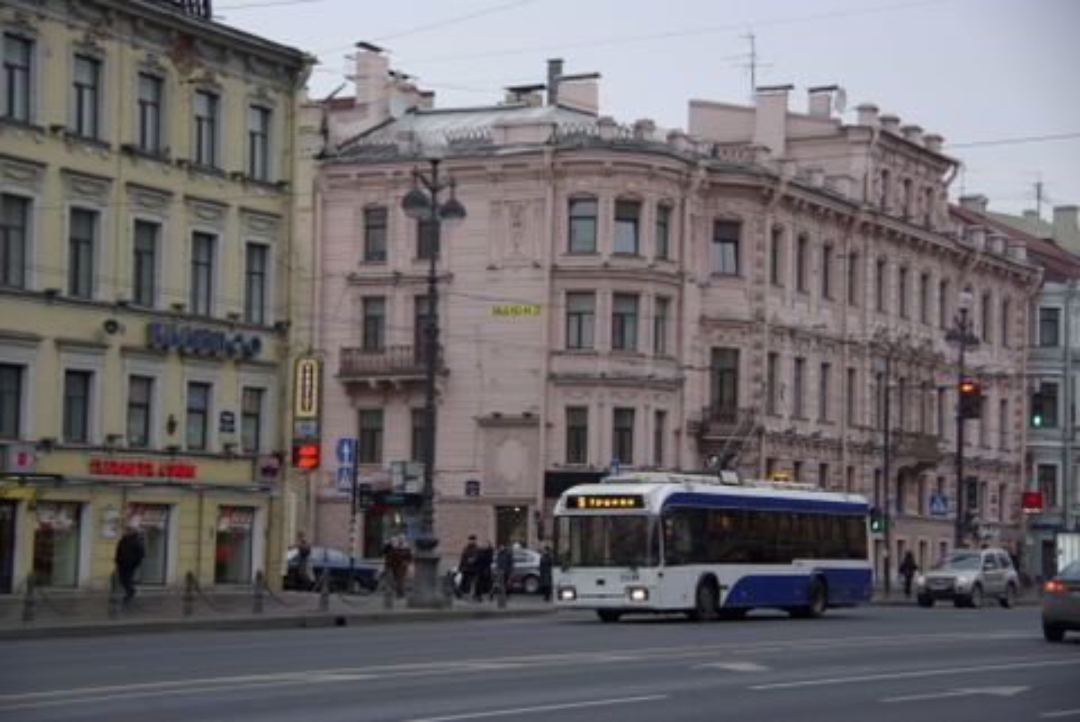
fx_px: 2477
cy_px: 361
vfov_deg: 16.6
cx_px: 540
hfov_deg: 24.6
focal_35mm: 82
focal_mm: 55
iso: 500
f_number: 4.5
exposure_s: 1/160
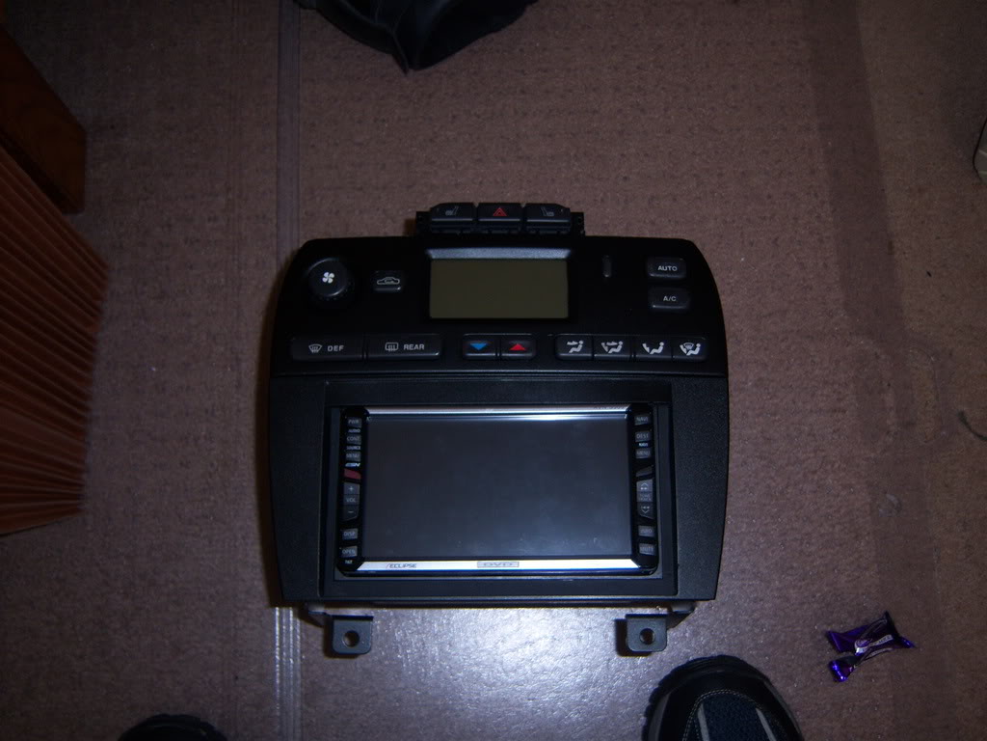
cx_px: 494
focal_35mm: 36
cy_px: 370
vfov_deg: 39.7
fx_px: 1026
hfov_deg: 51.4
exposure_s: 1/60
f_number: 2.8
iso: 80
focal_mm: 7.5
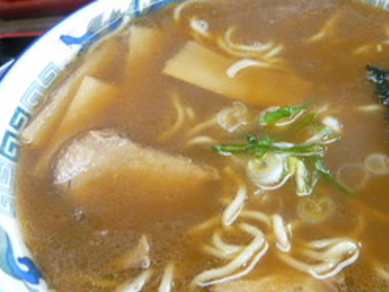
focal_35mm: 56
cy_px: 148
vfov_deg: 26.1
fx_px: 629
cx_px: 248
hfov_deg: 34.1
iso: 400
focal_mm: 5.5
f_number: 2.8
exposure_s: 1/10
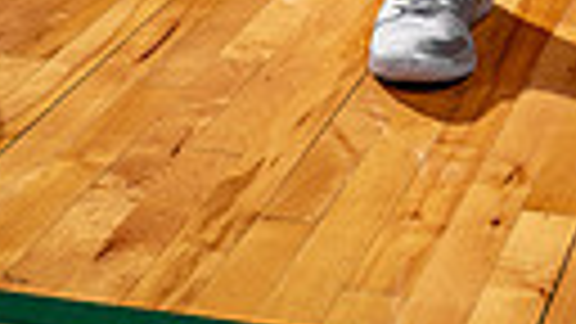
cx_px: 497
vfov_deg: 8.2
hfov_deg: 17.0
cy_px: -670
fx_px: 1909
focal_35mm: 125
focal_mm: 34
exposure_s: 1/60
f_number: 8
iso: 200
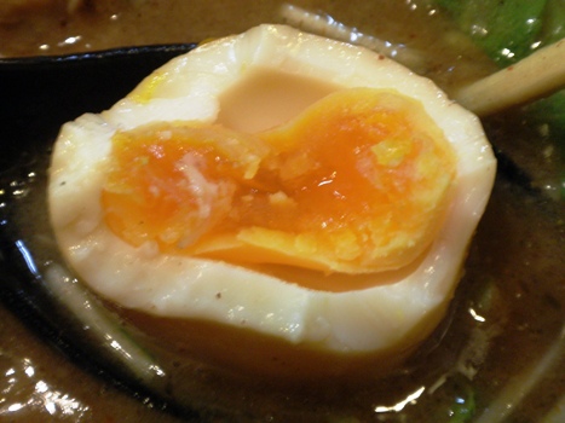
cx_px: 282
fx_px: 849
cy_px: 212
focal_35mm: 52
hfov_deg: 36.8
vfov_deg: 28.0
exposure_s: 1/6
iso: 100
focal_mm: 9.1
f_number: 4.3
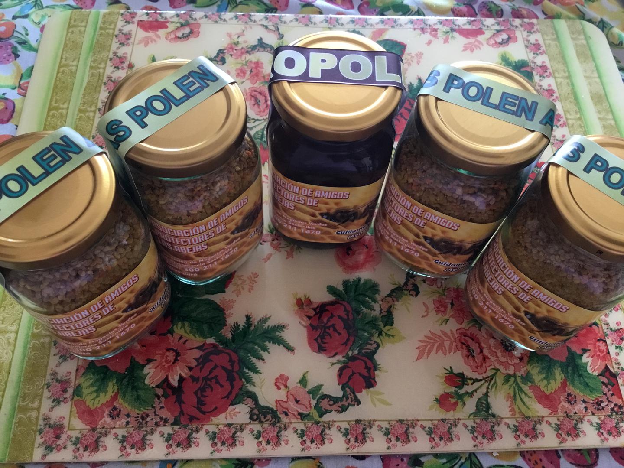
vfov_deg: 45.4
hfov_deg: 58.4
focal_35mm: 31
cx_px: 312
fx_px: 559
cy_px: 234
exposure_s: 1/30
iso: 125
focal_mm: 3.3
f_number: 2.4
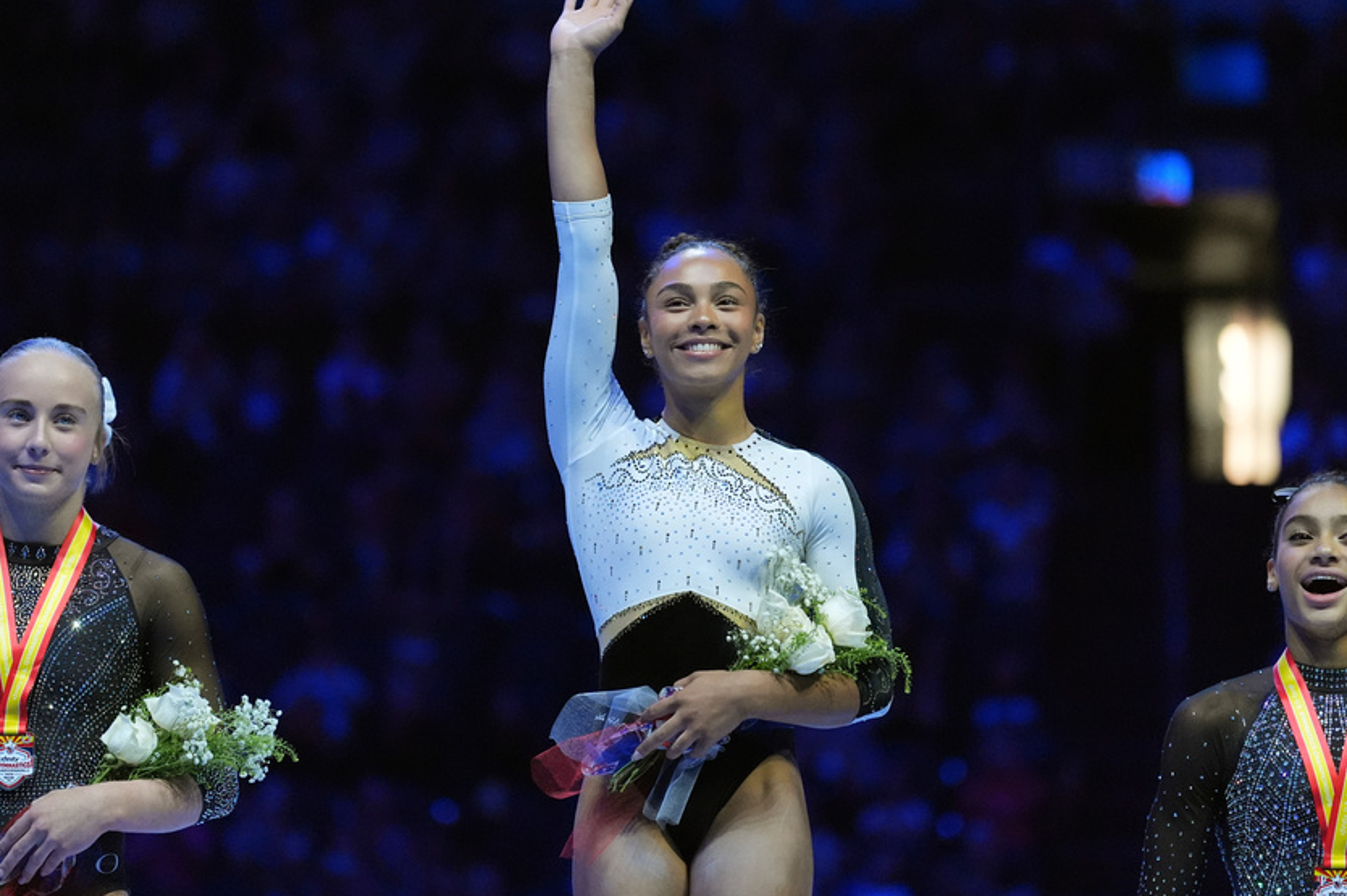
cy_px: 360
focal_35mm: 183
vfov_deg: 7.5
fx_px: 6843
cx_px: 680
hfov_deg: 11.2
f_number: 2.8
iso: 5000
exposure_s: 1/2500
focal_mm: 149
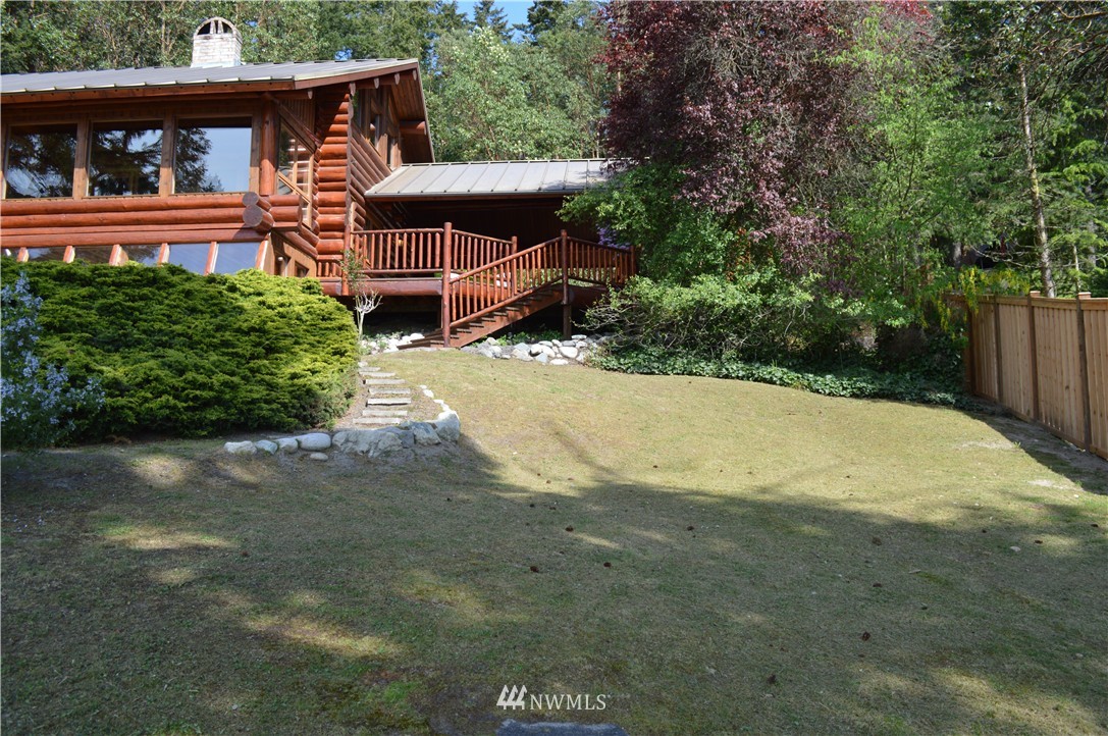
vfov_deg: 47.8
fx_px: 830
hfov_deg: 67.4
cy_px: 368
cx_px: 554
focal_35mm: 27
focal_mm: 18
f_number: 6.3
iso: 100
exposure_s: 1/160
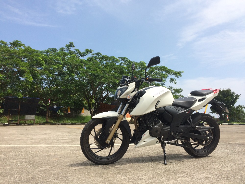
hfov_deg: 61.7
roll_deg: -0.5
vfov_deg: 48.2
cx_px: 122
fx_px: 205
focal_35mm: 29
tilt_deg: +6.9
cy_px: 92
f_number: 2.2
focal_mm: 4.15
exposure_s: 1/2160
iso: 32
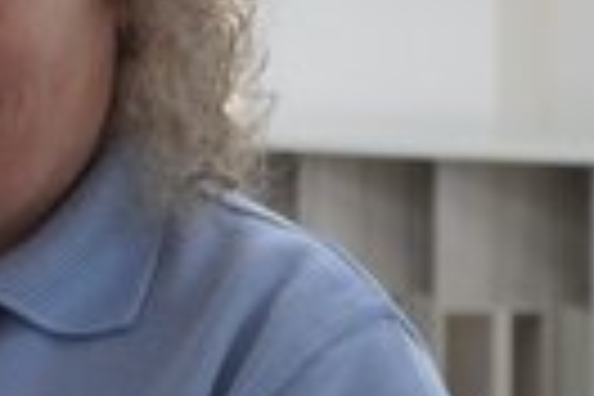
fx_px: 1798
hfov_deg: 18.1
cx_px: -54
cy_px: 124
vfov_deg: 12.5
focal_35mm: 109
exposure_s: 1/160
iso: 2500
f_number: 4
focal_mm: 24
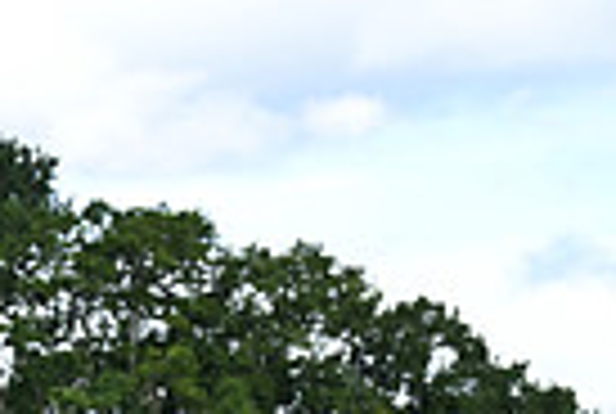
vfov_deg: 5.1
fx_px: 4630
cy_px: 673
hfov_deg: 7.3
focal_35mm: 270
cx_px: -647
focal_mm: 64
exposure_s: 1/1250
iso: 450
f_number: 4.5
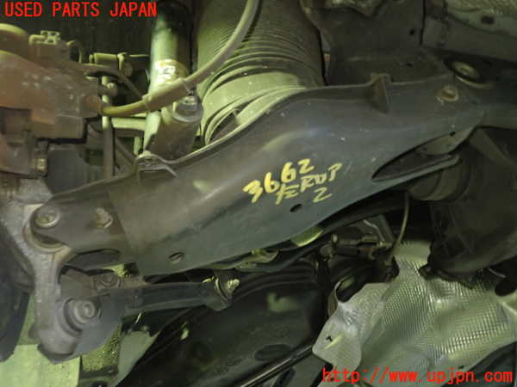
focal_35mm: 30
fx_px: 448
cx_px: 258
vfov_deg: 46.8
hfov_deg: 60.0
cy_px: 194
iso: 800
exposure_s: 1/15
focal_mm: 5.4
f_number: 2.3
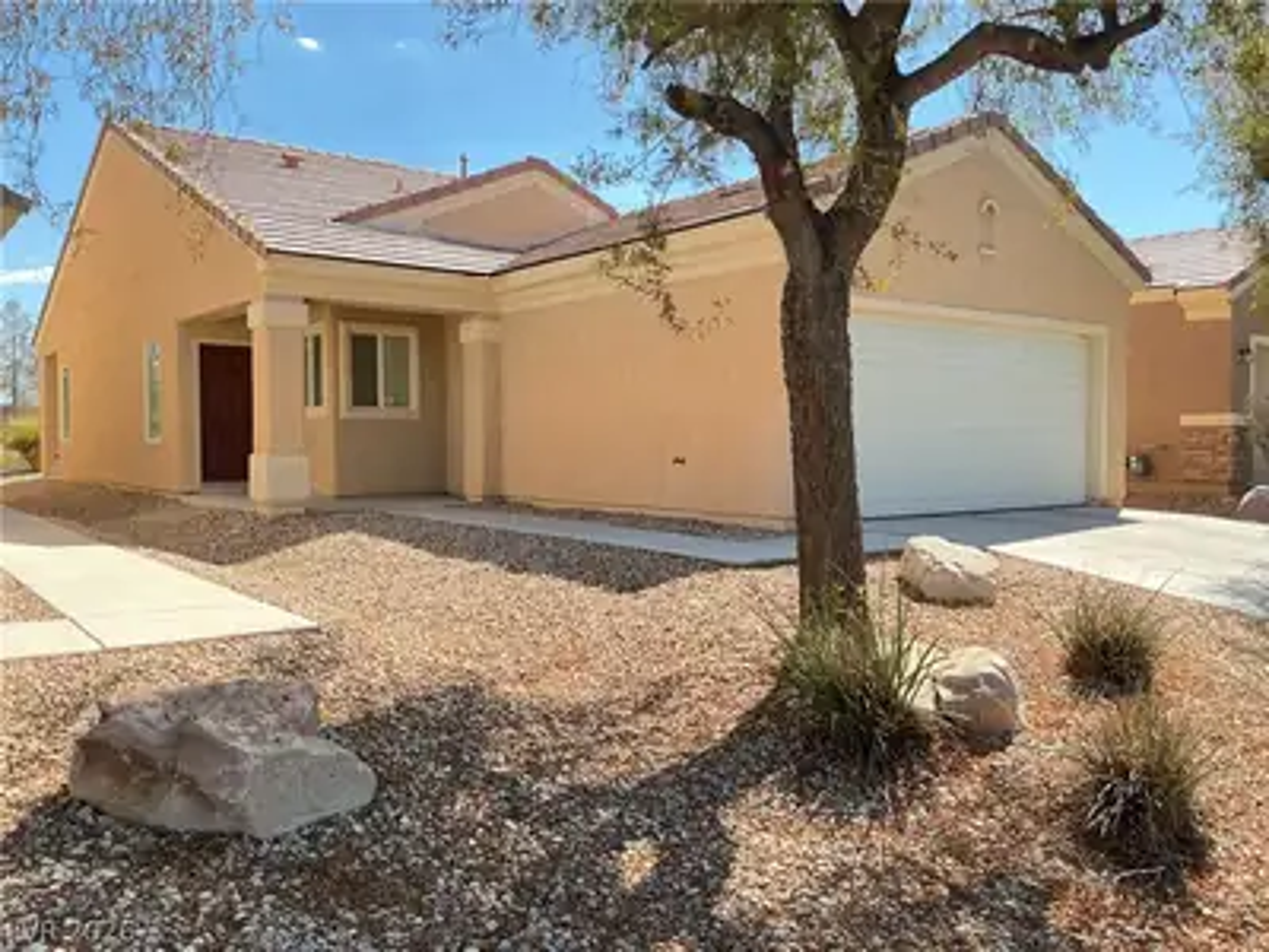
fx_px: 1063
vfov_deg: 48.2
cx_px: 634
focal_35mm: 29
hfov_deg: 61.7
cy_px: 476
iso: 25
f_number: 1.8
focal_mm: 3
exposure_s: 1/469
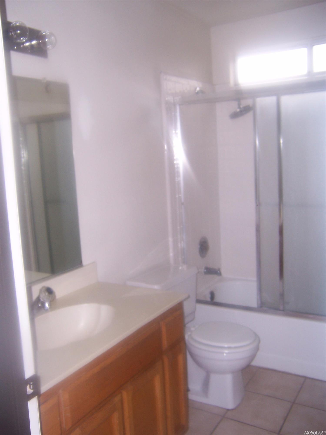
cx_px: 163
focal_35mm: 33
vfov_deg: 55.4
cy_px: 218
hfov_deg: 42.9
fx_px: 414
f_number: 2.8
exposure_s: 1/60
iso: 80
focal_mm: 5.5
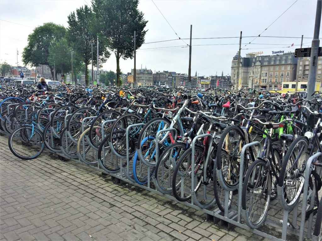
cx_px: 161
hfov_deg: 61.7
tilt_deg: -7.1
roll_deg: -1.4
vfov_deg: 48.2
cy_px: 120
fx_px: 270
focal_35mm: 29
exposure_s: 1/1130
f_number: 2.2
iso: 32
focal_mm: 4.15
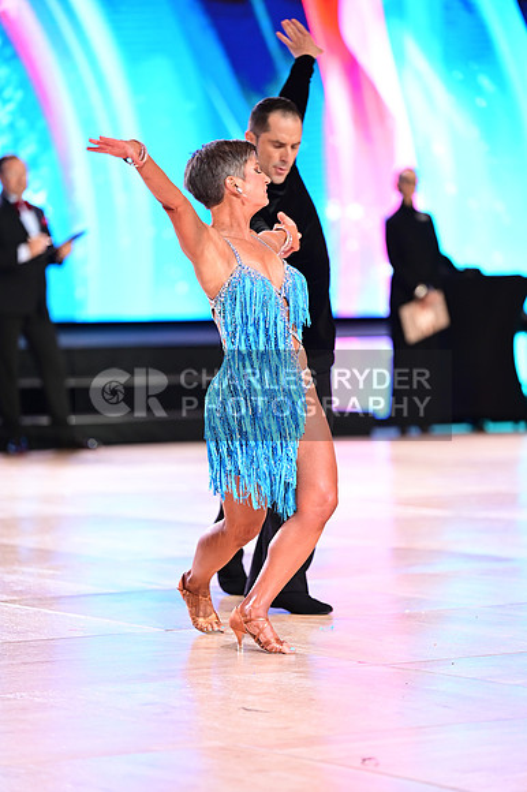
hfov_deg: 8.8
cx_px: 264
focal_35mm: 155
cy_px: 396
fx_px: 3407
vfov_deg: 13.3
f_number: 2.8
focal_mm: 155
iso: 2000
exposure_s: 1/320
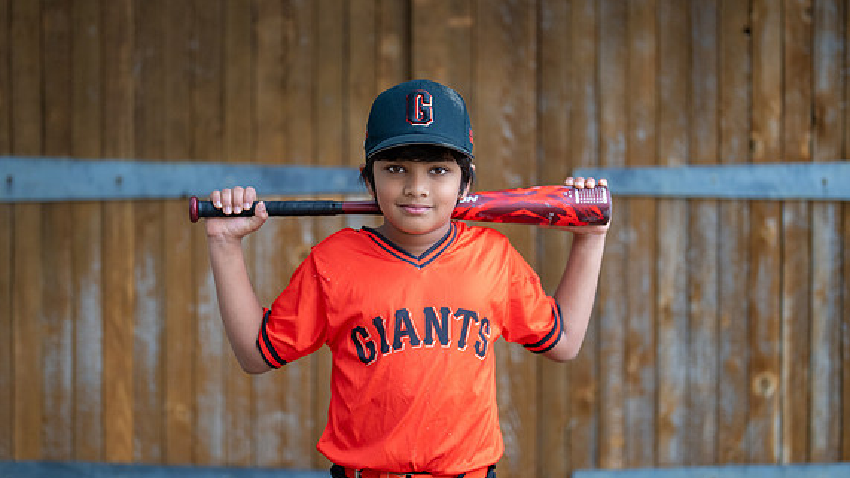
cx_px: 405
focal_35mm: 67
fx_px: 1510
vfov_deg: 18.0
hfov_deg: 31.4
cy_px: 259
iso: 500
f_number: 1.2
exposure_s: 1/640
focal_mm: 50
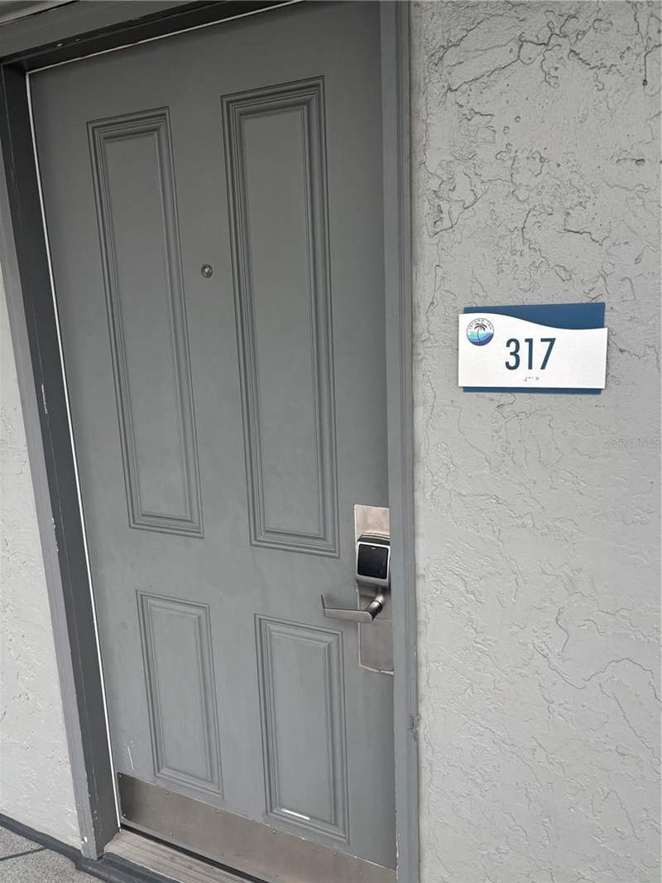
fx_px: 663
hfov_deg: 53.1
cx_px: 331
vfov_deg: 67.3
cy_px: 442
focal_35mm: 26
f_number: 1.6
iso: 125
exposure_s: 1/68
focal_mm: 5.96
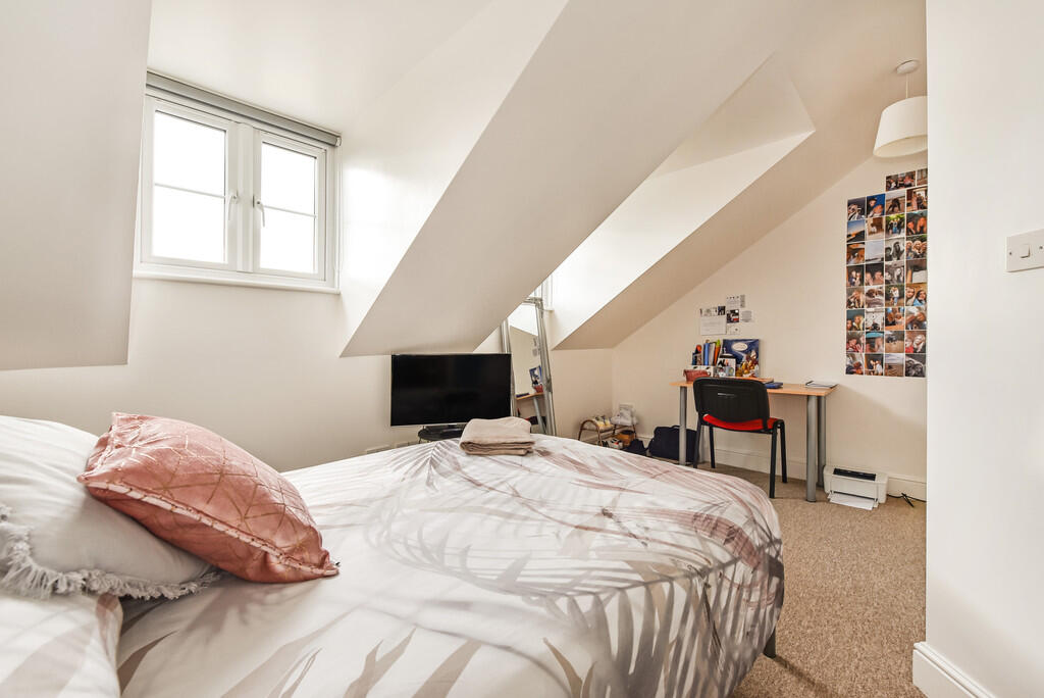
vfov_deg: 81.3
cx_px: 522
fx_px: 406
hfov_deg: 104.2
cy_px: 349
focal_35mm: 14
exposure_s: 1/13
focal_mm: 14
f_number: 8
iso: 400
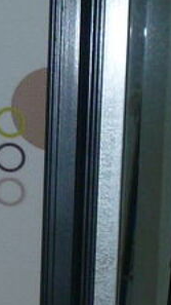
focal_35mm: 137
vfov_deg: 15.5
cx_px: 261
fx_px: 1105
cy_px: 279
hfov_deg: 8.6
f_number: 3.3
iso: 200
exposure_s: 1/60
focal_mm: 5
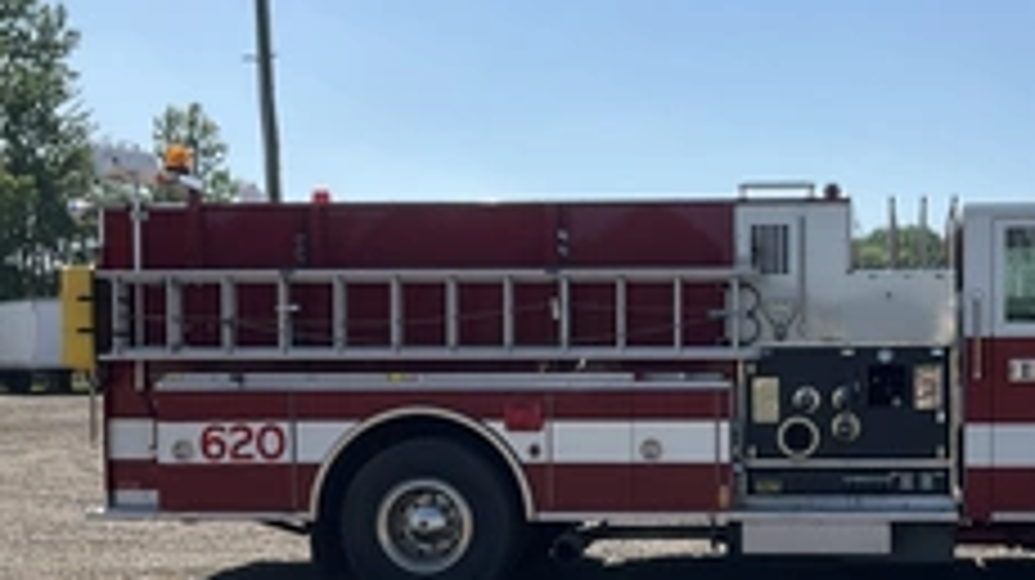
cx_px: 814
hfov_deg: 36.7
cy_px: 418
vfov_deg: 21.6
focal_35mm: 55
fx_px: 1508
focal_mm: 3
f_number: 1.8
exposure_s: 1/2320
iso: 25
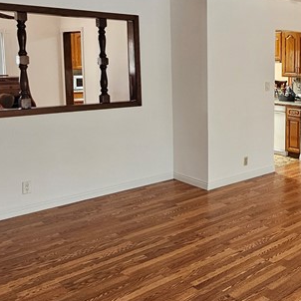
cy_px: 114
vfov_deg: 42.5
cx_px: 278
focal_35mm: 39
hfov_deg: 39.4
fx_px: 384
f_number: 2.2
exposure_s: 1/77.4
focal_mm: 2.2
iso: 160
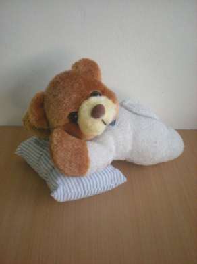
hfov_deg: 37.7
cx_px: 98
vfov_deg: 49.0
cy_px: 132
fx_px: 289
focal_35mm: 38
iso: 657
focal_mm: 6.3
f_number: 3.1
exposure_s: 1/8
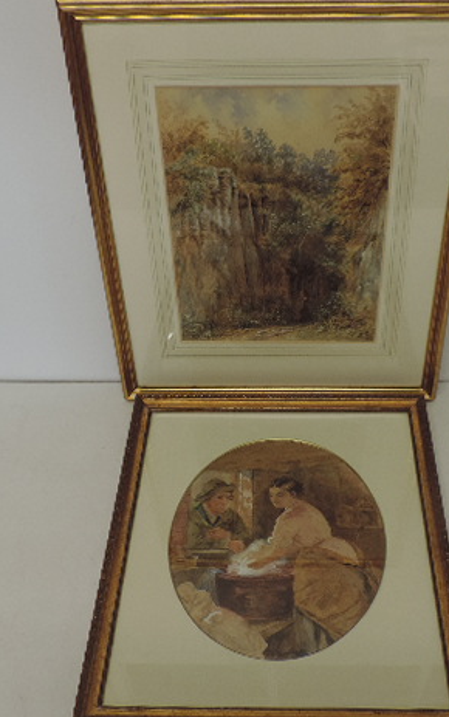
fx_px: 801
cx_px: 271
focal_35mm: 41
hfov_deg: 31.2
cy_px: 362
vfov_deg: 48.2
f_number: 3.1
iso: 220
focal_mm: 4.9
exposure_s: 1/30
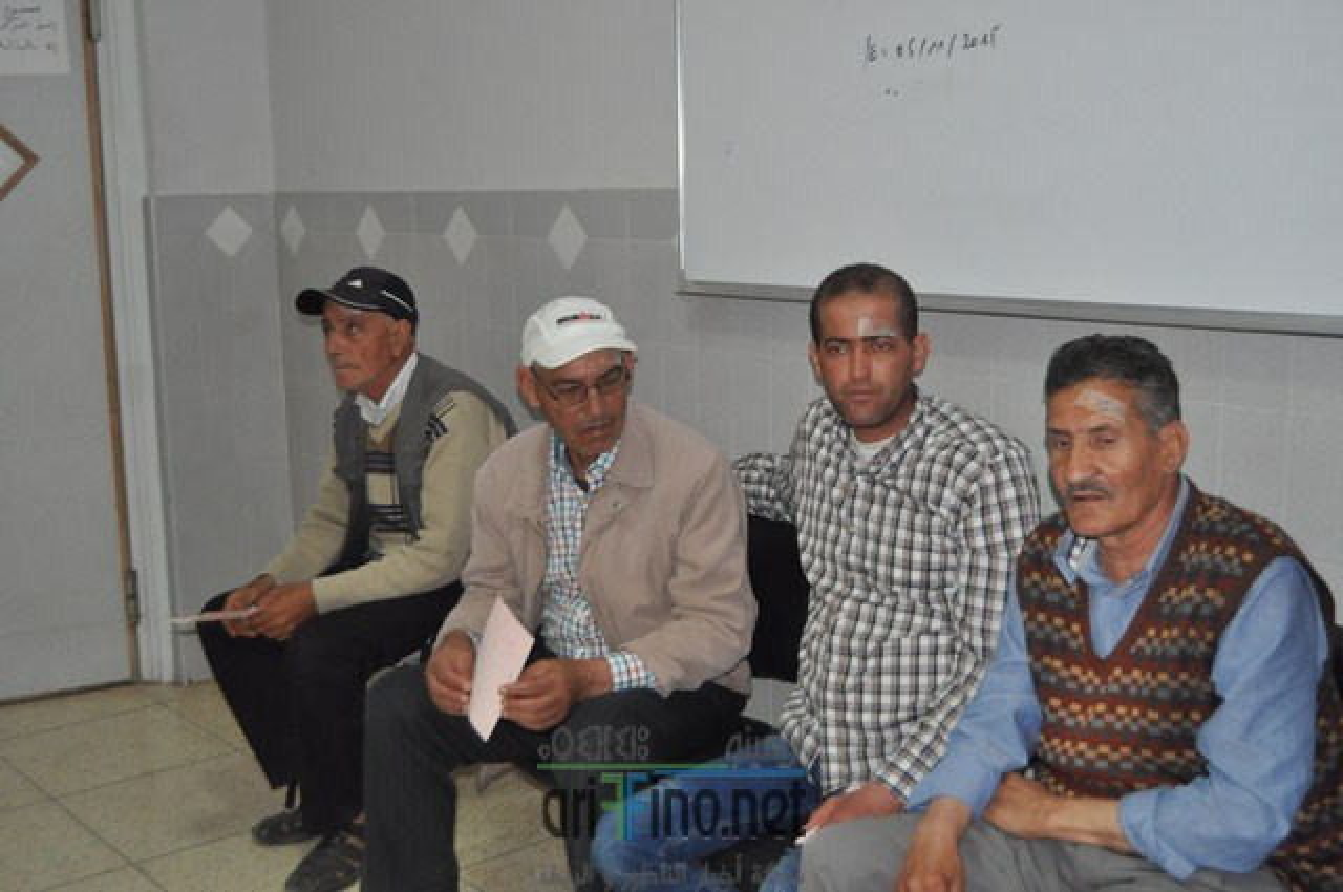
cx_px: 672
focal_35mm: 42
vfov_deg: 31.8
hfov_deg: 46.5
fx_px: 1565
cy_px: 446
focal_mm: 28
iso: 800
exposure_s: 1/60
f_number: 4
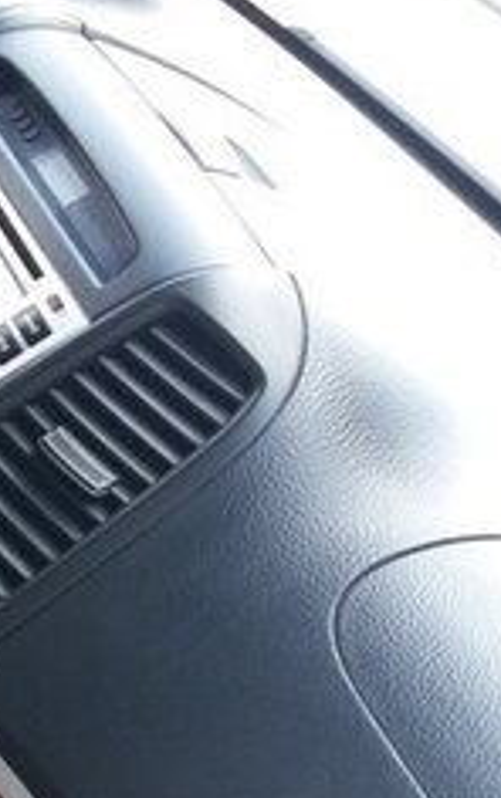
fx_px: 1809
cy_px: 485
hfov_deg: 13.9
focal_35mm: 83
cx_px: -427
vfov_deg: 24.9
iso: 80
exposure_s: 1/100
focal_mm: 3.7
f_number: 1.9
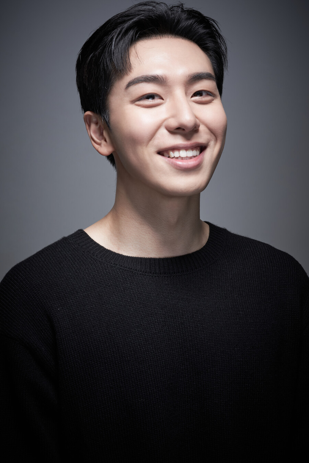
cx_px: 154
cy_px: 232
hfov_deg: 16.1
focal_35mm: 85
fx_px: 1094
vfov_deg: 23.9
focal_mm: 85
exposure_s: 1/125
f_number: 16
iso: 200
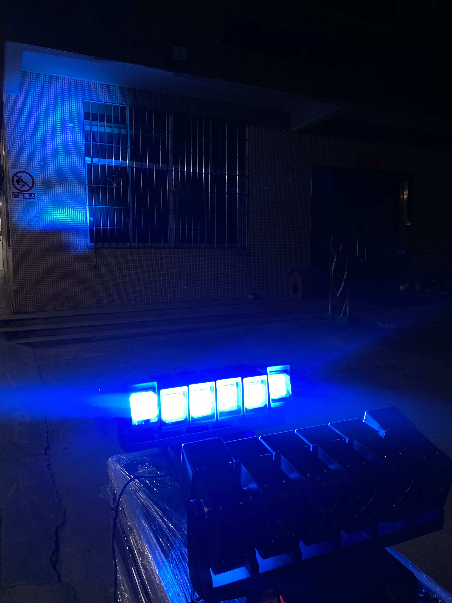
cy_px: 302
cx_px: 226
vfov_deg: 67.3
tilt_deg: -4.5
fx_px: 453
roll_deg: +0.1
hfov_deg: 53.1
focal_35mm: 26
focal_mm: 4.25
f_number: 1.8
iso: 200
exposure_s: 1/50
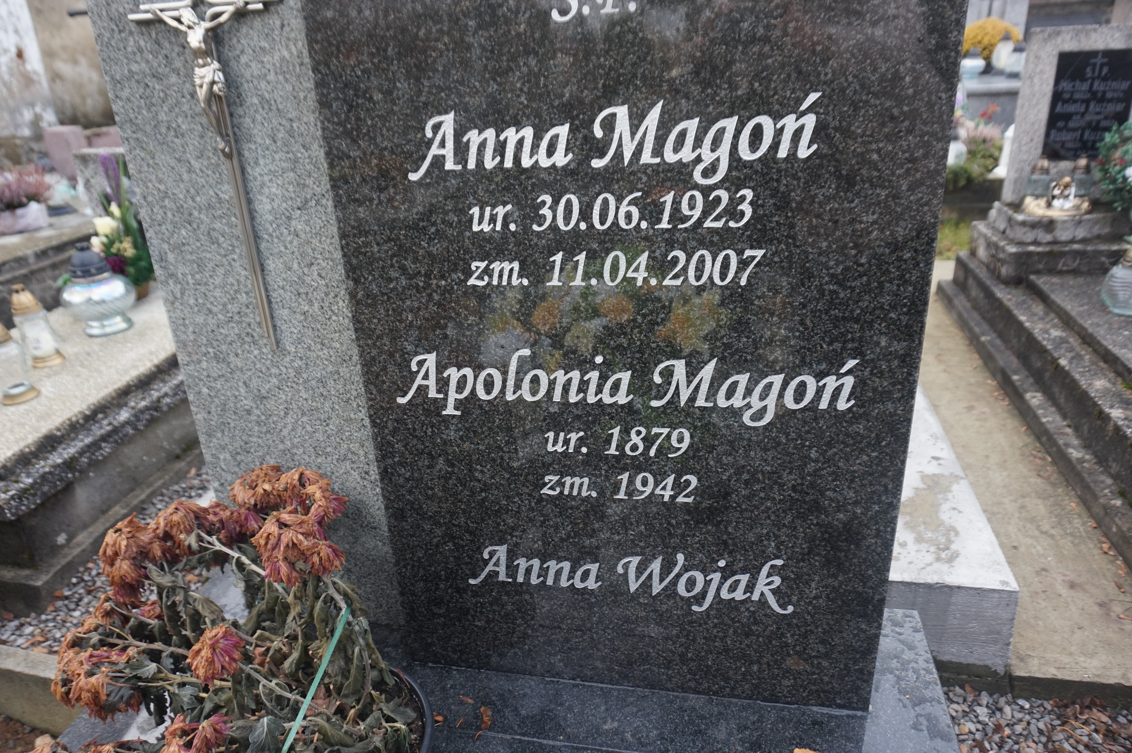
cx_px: 566
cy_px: 376
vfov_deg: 53.1
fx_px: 754
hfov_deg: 73.8
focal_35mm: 24
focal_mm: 16
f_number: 4
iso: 320
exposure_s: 1/160
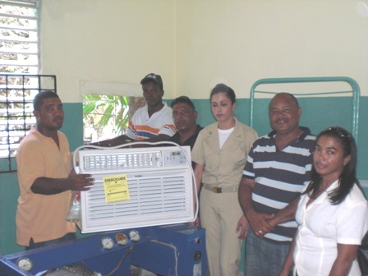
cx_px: 184
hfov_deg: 49.0
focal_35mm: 38
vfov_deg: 37.7
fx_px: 404
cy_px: 138
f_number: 3.1
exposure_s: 1/60
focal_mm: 6.3
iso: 200
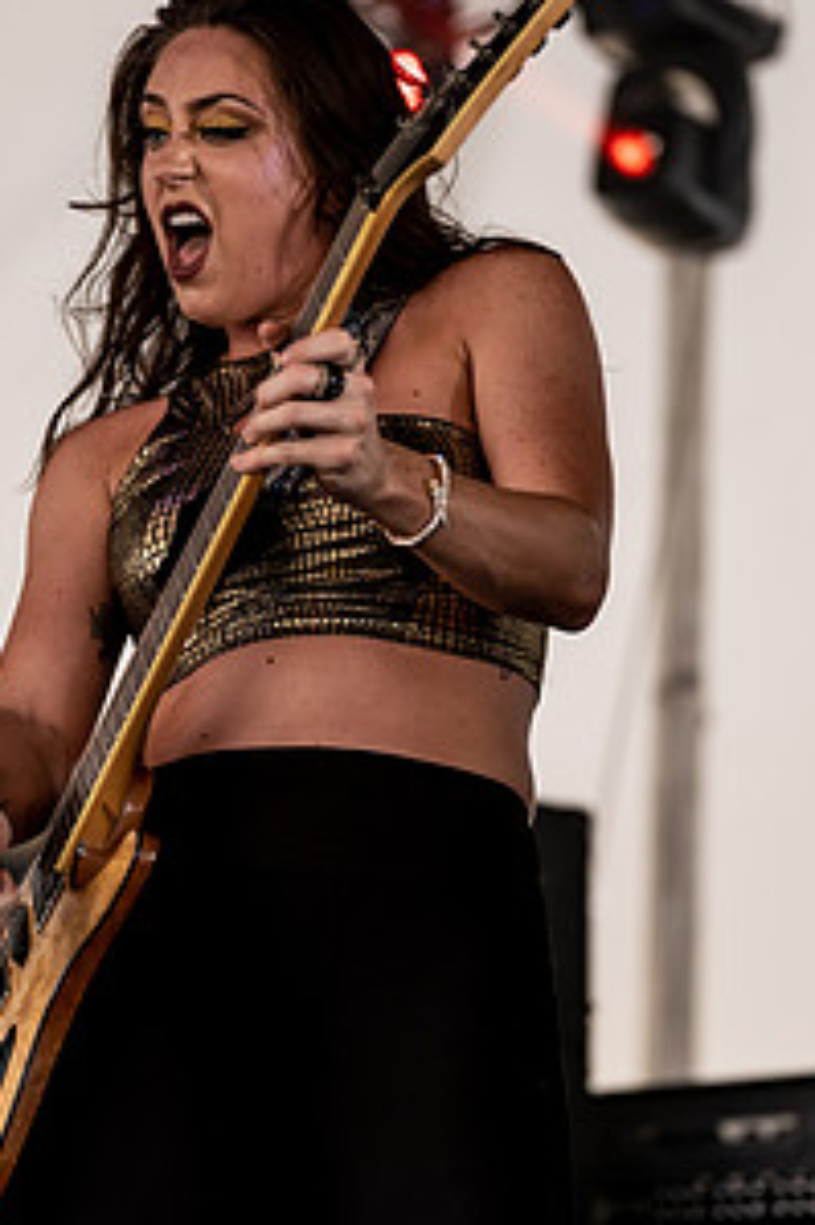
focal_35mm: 125
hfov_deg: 10.9
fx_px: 4249
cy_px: 606
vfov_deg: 16.4
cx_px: 307
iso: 1000
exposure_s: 1/320
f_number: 2.8
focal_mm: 83
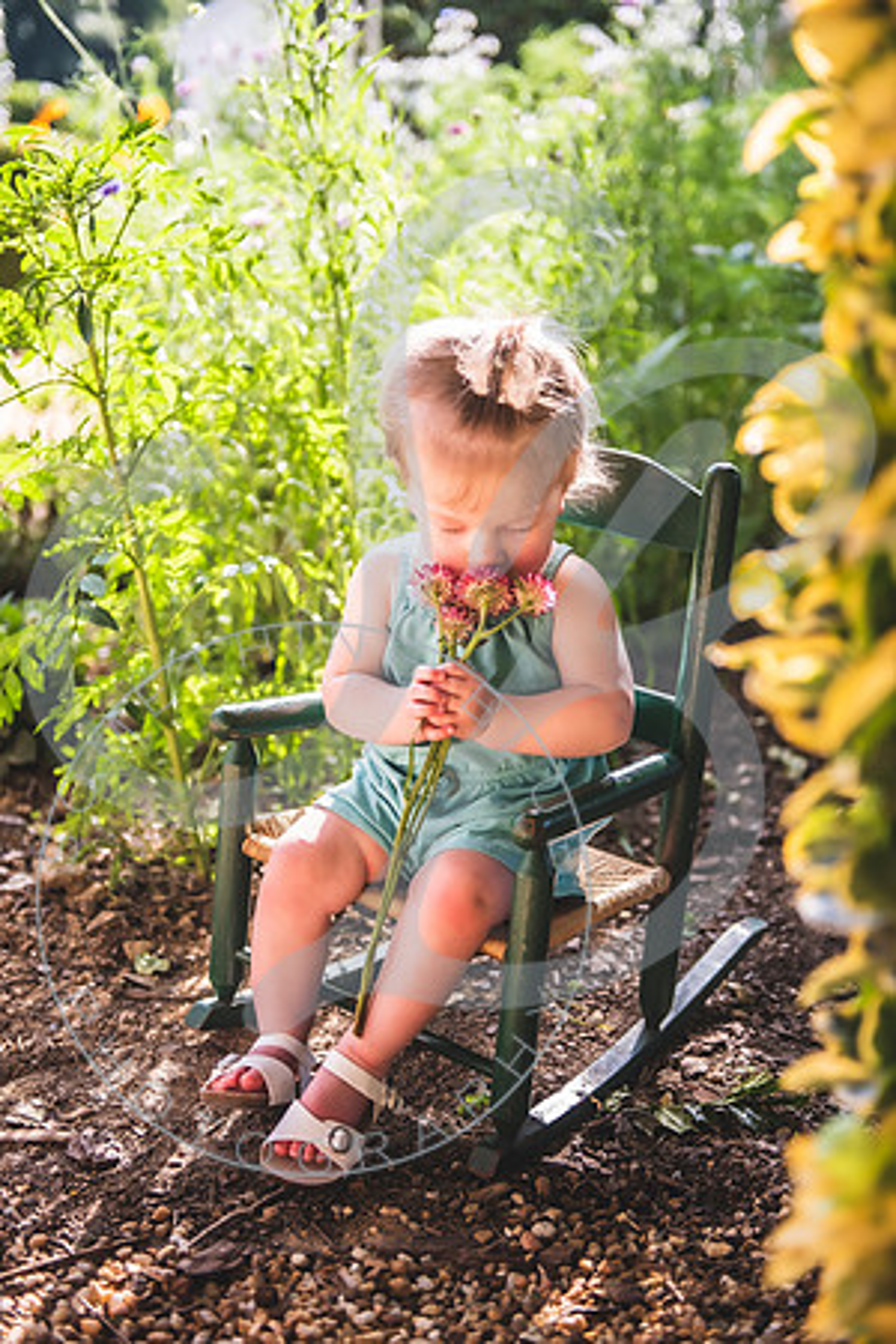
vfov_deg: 39.6
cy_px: 672
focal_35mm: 50
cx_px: 448
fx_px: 1867
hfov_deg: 27.0
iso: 100
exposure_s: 1/320
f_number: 2.8
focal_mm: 50
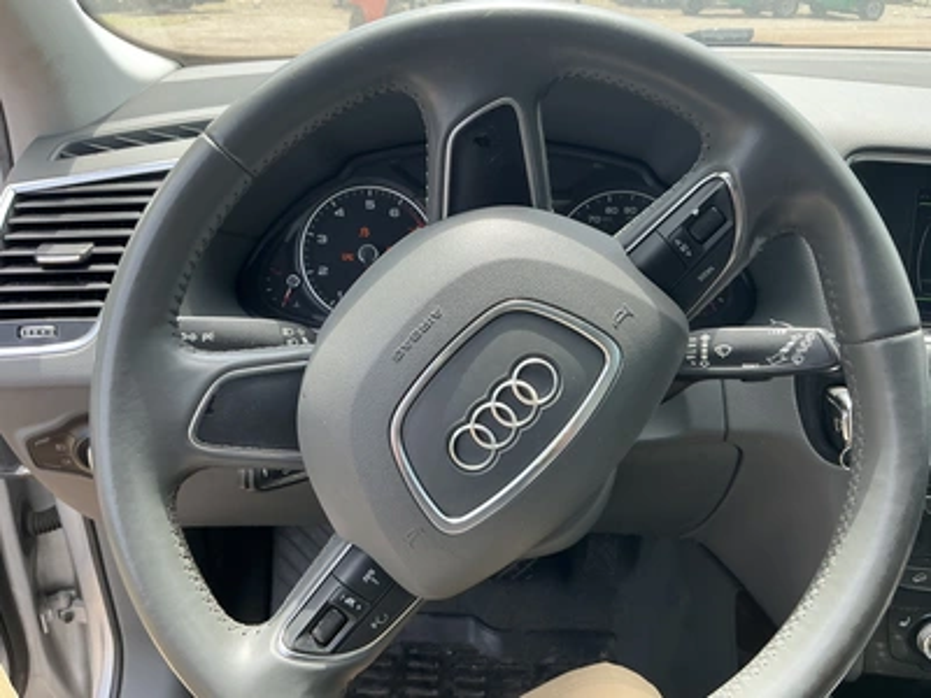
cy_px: 349
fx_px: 753
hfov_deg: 63.4
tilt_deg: -26.0
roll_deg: -1.8
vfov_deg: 49.7
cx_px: 466
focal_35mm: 28
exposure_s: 1/173
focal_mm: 3
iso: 25
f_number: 1.8
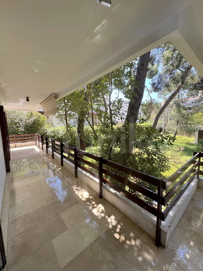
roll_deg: +0.9
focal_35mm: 14
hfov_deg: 85.7
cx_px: 102
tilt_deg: -6.7
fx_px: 109
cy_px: 136
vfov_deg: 102.1
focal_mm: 2.22
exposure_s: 1/106
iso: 40
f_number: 2.2
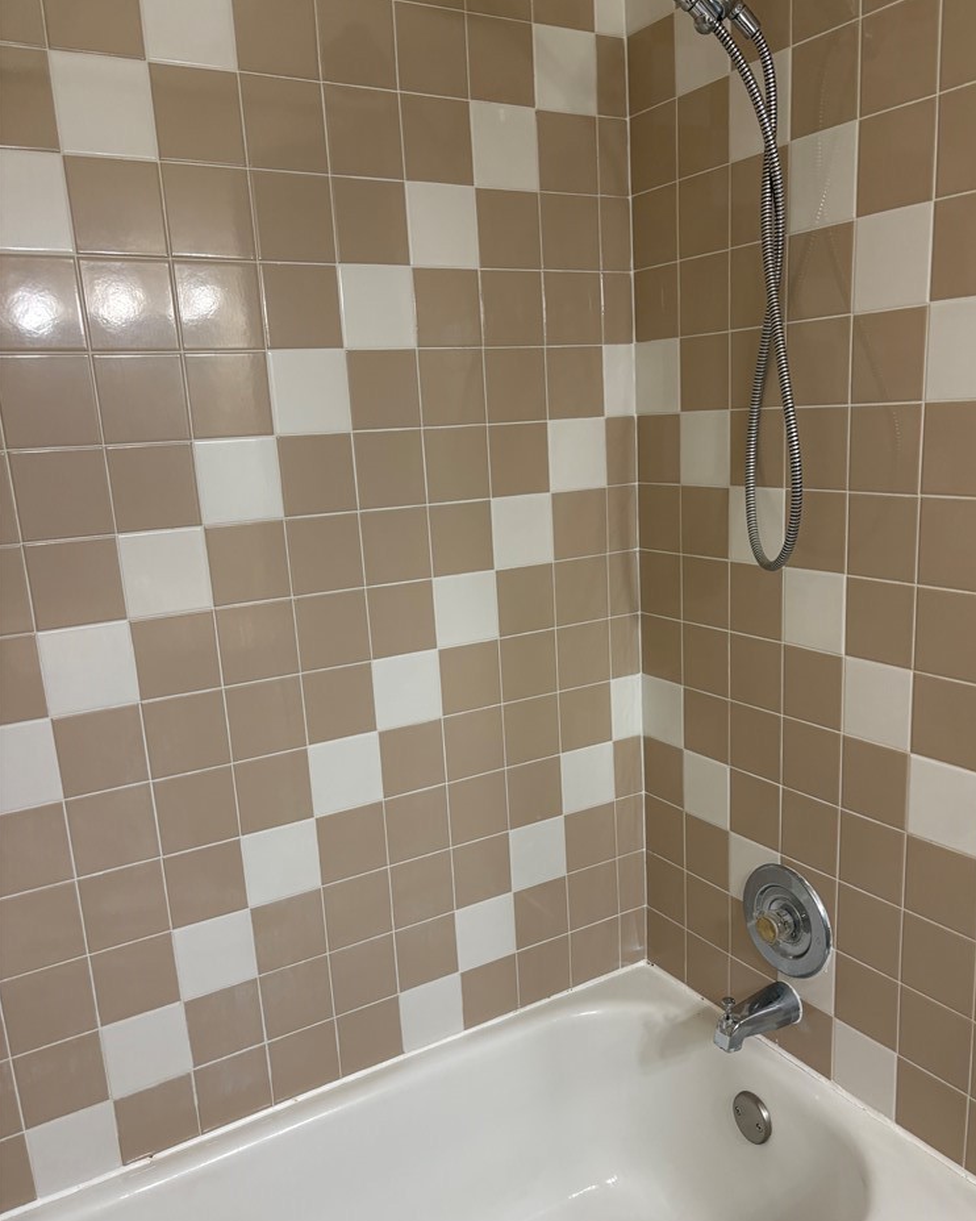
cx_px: 504
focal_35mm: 28
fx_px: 1011
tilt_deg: -13.1
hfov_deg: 51.5
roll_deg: +2.5
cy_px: 651
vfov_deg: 62.2
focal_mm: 5.96
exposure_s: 1/60
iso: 100
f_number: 1.6
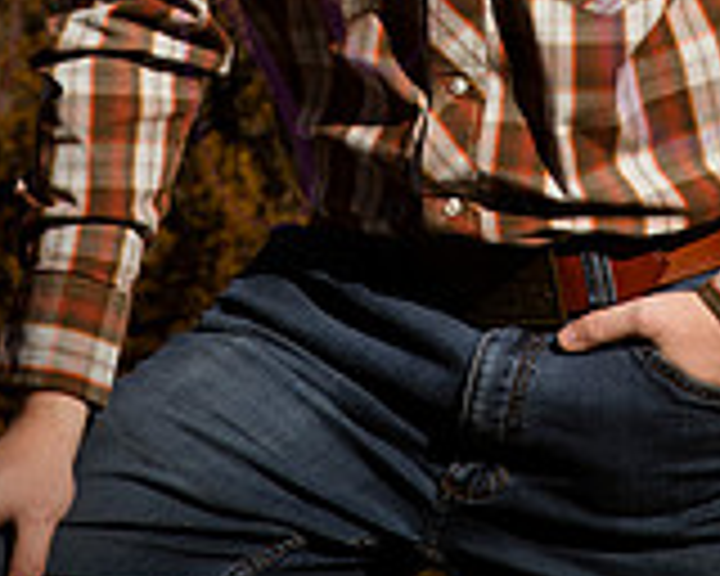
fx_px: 9589
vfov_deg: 3.4
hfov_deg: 4.3
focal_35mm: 450
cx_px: 500
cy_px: -360
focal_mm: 170
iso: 800
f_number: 18
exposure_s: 1/1000
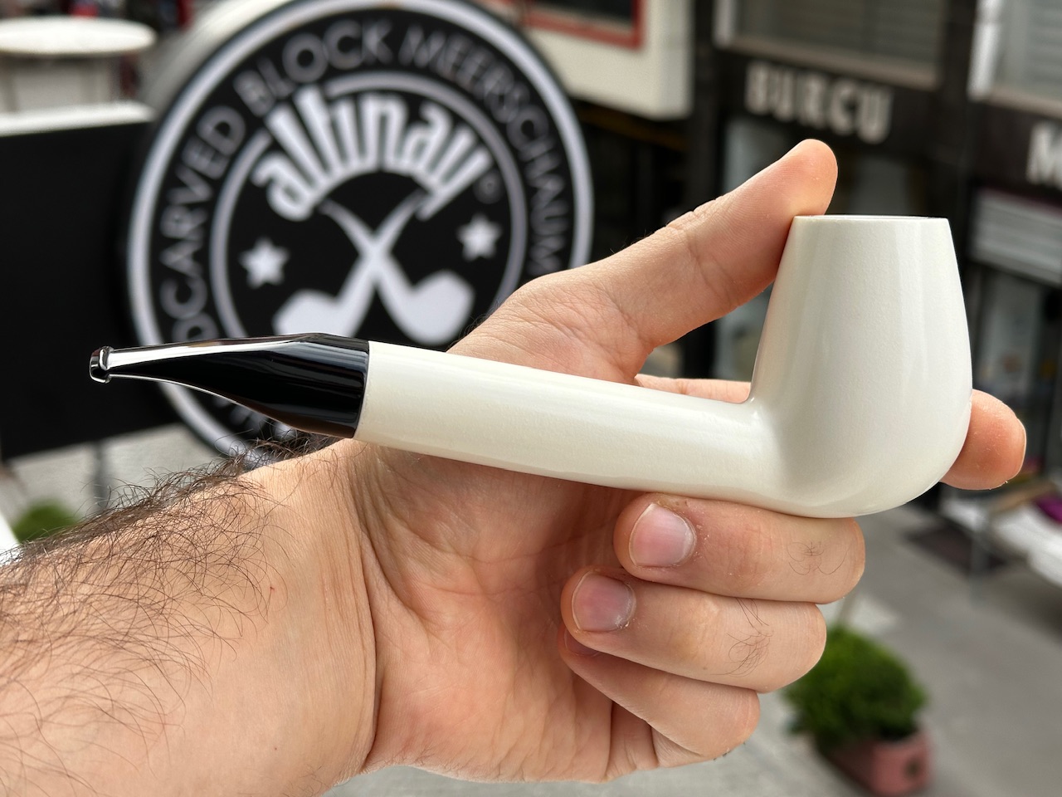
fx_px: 1473
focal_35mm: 48
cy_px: 398
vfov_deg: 30.3
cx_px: 531
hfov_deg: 39.7
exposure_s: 1/894
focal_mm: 6.86
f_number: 1.78
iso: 64
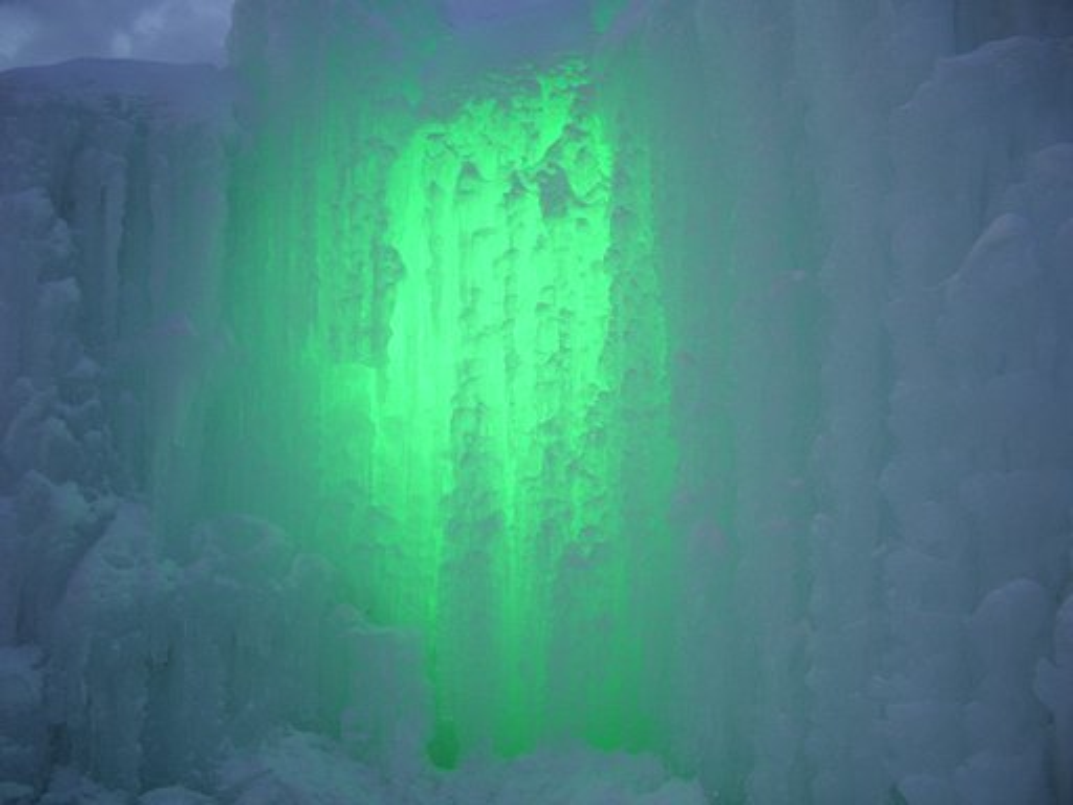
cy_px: 402
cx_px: 536
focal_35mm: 35
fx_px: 1085
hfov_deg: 52.6
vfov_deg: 40.7
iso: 100
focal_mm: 5.8
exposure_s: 1/25
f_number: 2.6
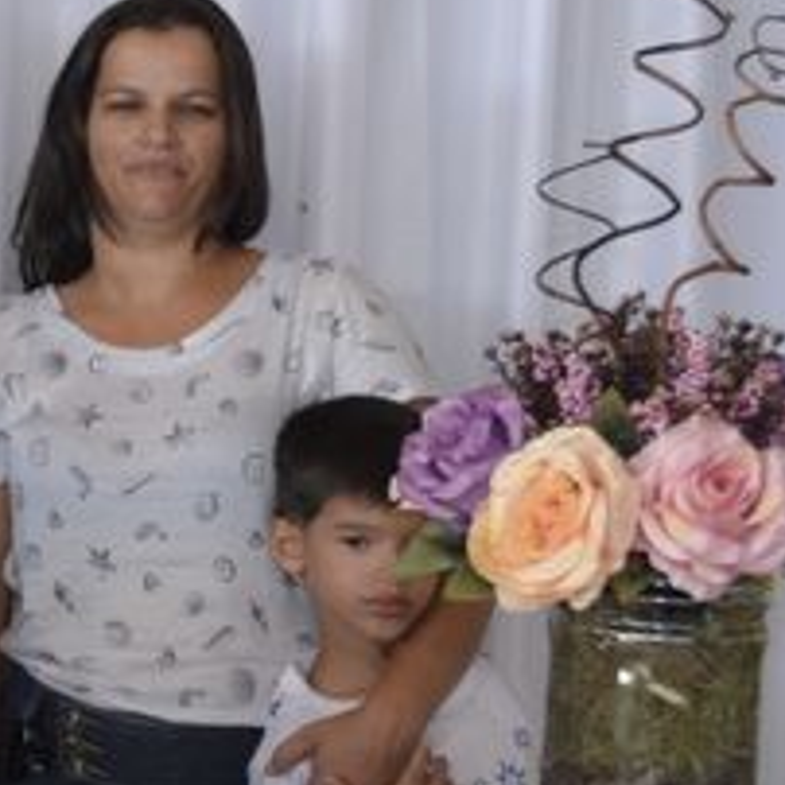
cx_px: -567
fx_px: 3104
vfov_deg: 14.4
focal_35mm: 121
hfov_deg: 13.2
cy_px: 468
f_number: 4
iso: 280
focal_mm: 24
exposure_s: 1/125
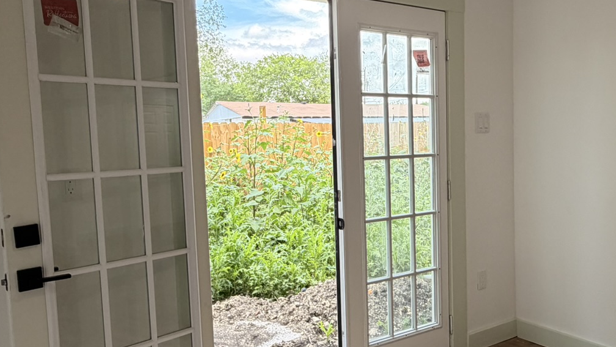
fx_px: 506
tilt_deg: -3.2
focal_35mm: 31
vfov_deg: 37.8
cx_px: 326
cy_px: 182
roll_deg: +2.3
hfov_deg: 62.6
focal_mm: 2.22
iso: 80
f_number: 2.2
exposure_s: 1/120
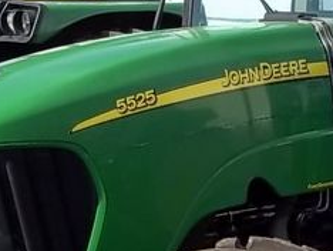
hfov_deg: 15.7
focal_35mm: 123
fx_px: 1184
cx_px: 334
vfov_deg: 12.1
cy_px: 171
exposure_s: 1/800
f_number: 3.1
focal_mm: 6.5
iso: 80
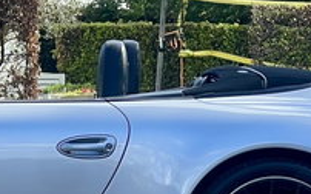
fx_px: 2626
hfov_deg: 6.7
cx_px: -17
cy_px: 154
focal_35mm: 310
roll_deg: +1.8
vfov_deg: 4.2
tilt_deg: -0.5
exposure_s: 1/215
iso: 32
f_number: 2.8
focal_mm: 9
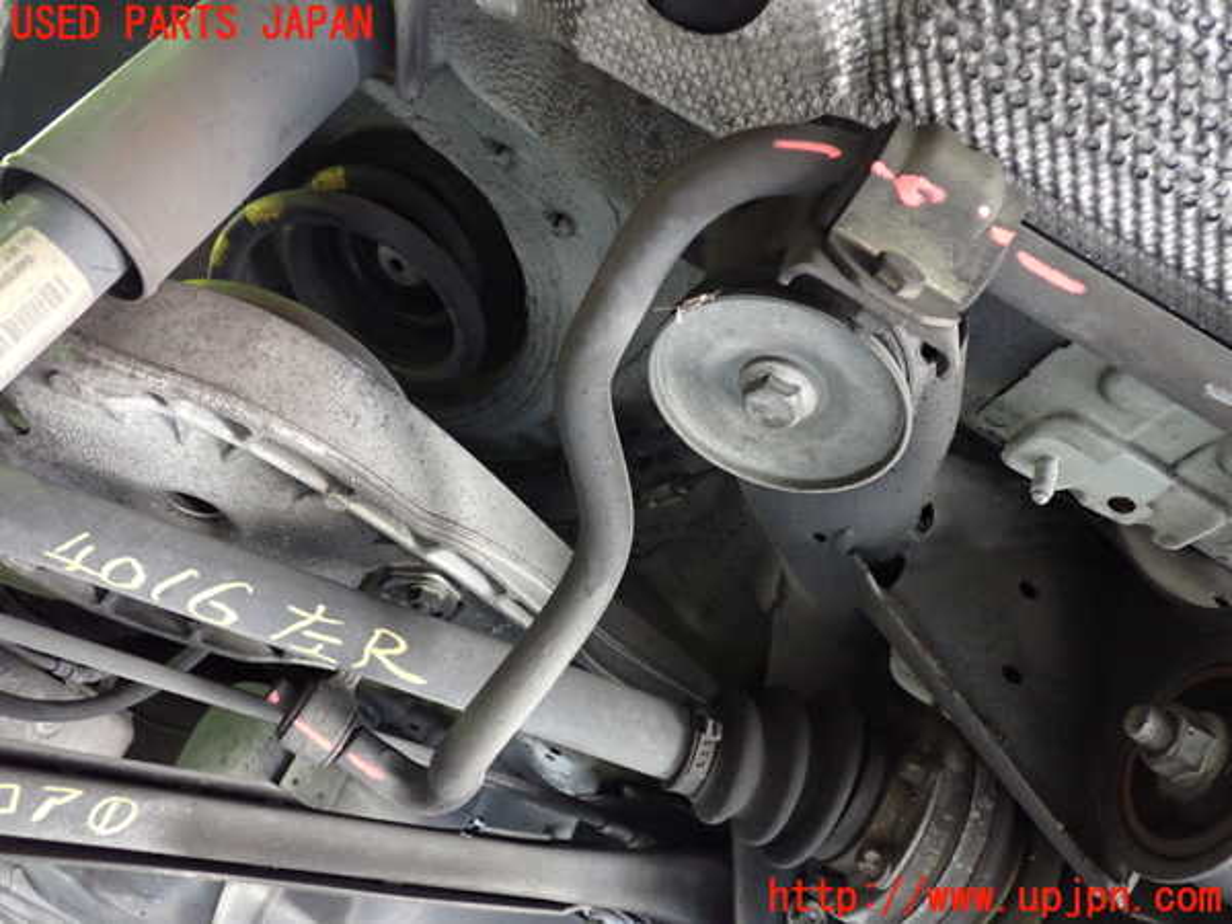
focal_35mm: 30
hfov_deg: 60.0
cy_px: 462
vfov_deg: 46.8
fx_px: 1068
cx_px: 616
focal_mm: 5.4
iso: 800
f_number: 2.3
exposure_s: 1/20
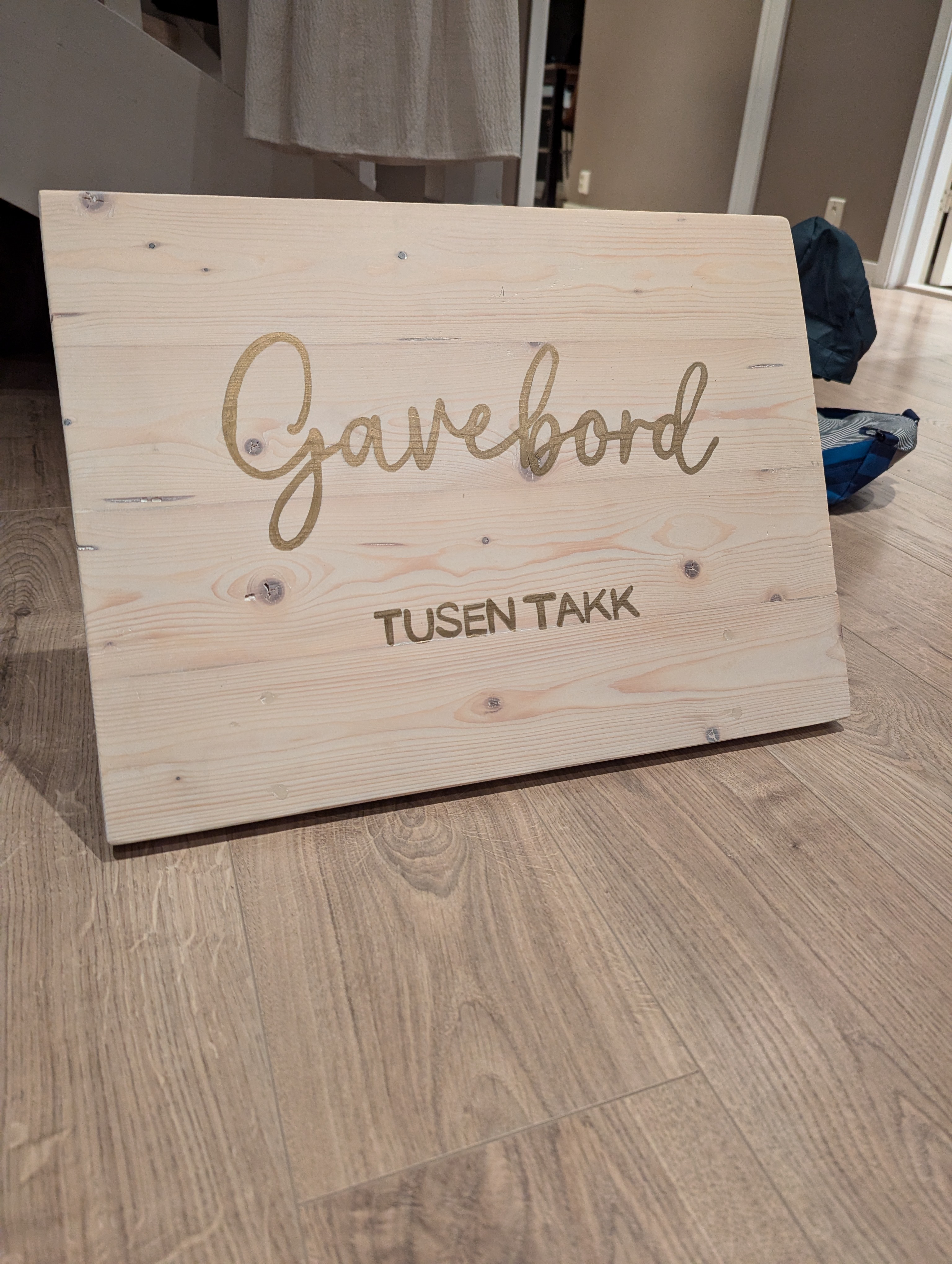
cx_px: 476
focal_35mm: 24
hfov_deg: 56.9
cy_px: 632
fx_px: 878
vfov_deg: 71.5
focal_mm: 6.81
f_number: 1.85
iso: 610
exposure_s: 1/25
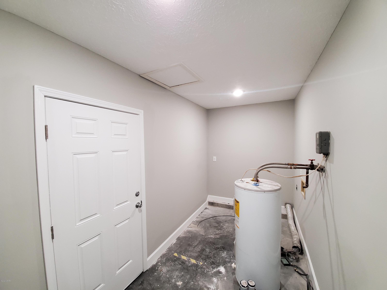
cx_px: 194
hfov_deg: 106.2
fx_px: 145
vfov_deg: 89.9
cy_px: 145
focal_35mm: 13
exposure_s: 1/40
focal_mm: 1.8
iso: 500
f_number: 2.2
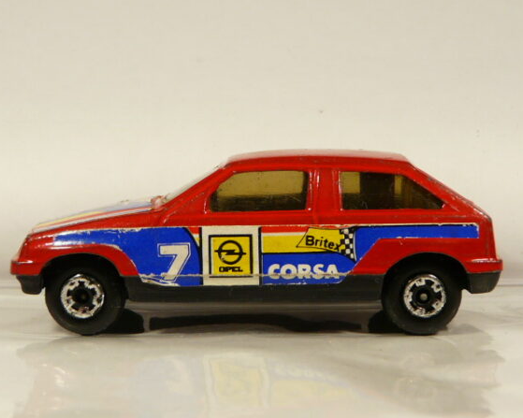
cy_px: 209
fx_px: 1006
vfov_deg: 23.5
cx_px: 260
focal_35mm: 65
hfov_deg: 29.1
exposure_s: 1/60
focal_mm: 6.4
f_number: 3.2
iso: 100
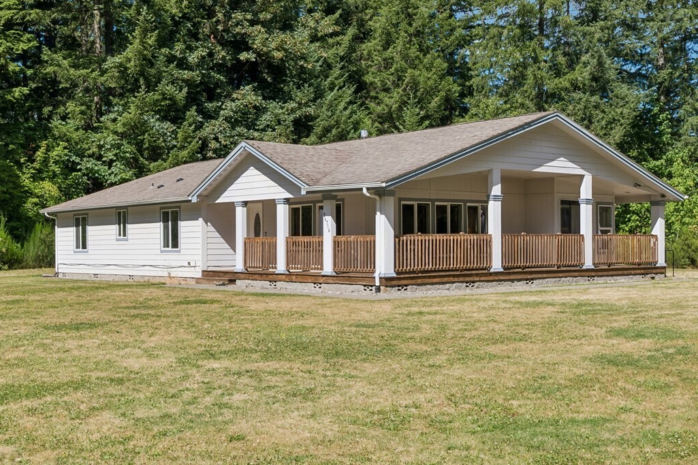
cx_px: 322
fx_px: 938
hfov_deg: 40.8
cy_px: 262
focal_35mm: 48
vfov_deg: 27.8
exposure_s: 1/125
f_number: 9
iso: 100
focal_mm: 19.5
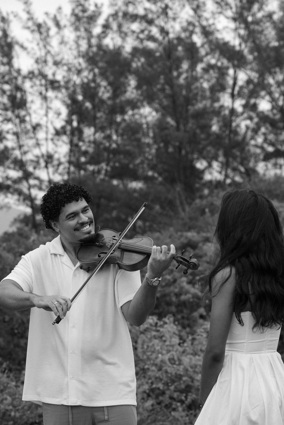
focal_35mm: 128
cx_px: 142
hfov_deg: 10.8
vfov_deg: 16.1
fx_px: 1509
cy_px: 212
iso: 800
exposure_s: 1/200
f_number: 5
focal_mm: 85
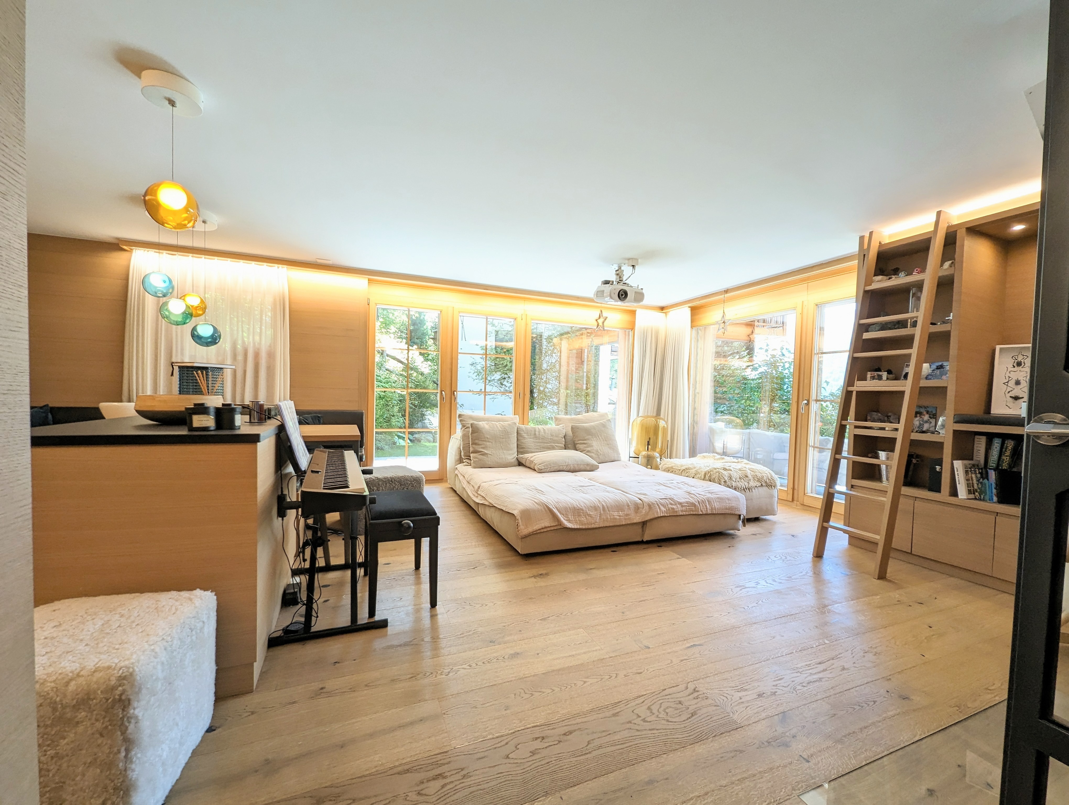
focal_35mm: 13
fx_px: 402
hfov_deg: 106.1
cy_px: 402
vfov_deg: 90.1
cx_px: 534
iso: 154
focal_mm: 1.95
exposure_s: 1/90.1
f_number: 2.2
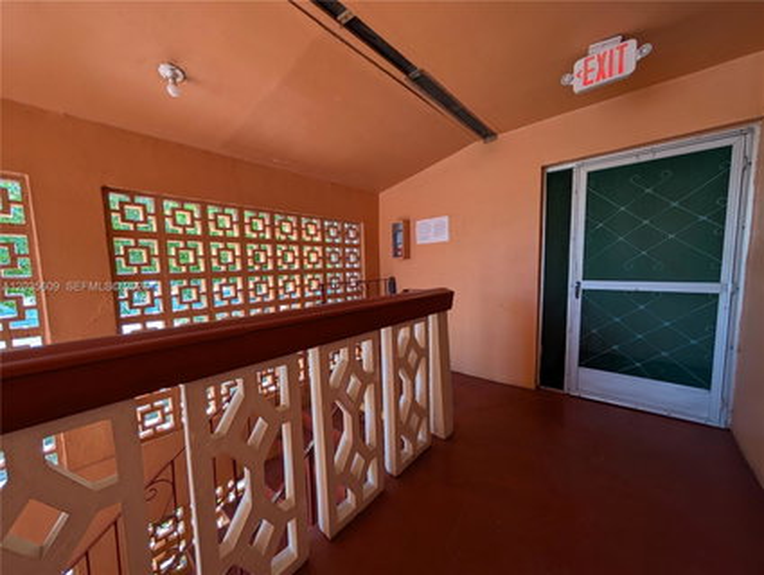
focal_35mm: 12
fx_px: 265
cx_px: 382
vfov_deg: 94.6
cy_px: 288
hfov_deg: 110.5
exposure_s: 1/195
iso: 48
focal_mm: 2.02
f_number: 1.7
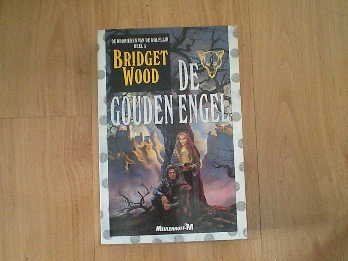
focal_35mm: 38
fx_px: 382
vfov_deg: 37.7
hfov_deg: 49.0
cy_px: 130
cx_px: 174
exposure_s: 1/56.3
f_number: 3.1
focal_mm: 6.3
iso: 1800
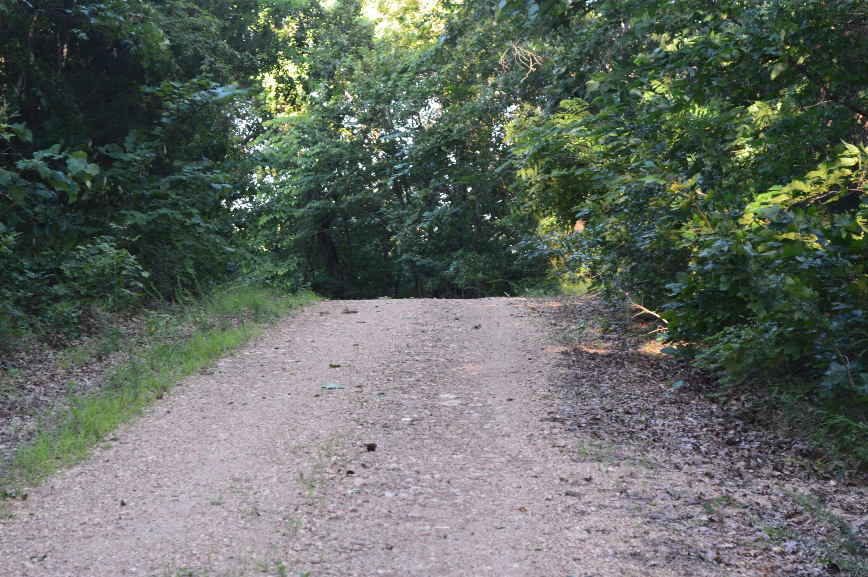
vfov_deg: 16.5
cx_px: 434
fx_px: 1987
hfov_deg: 24.6
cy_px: 288
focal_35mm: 82
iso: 400
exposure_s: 1/25
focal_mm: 55
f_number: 7.1
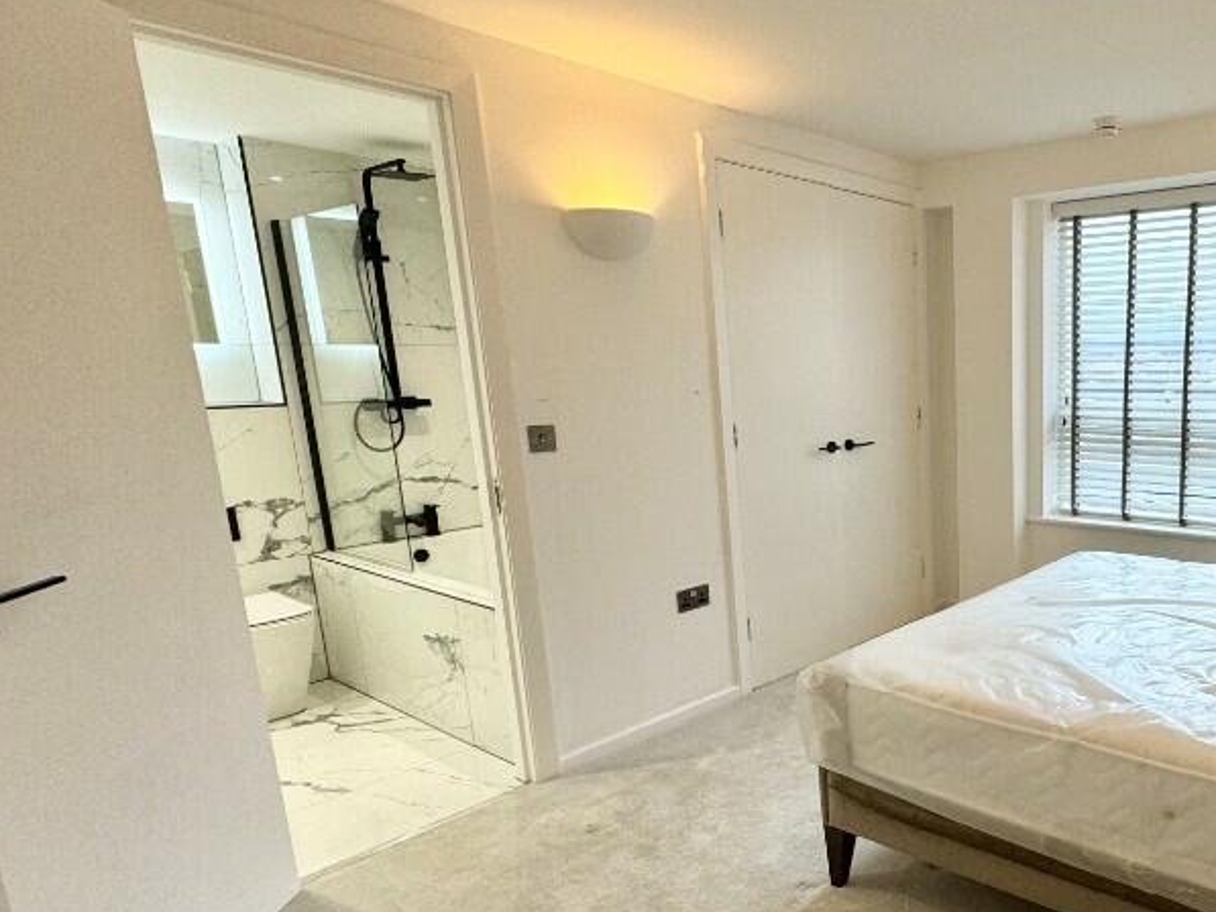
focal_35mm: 24
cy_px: 529
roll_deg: +0.3
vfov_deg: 56.6
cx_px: 992
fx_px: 843
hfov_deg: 64.5
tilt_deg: -11.2
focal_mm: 2.22
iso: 100
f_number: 2.2
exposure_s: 1/100
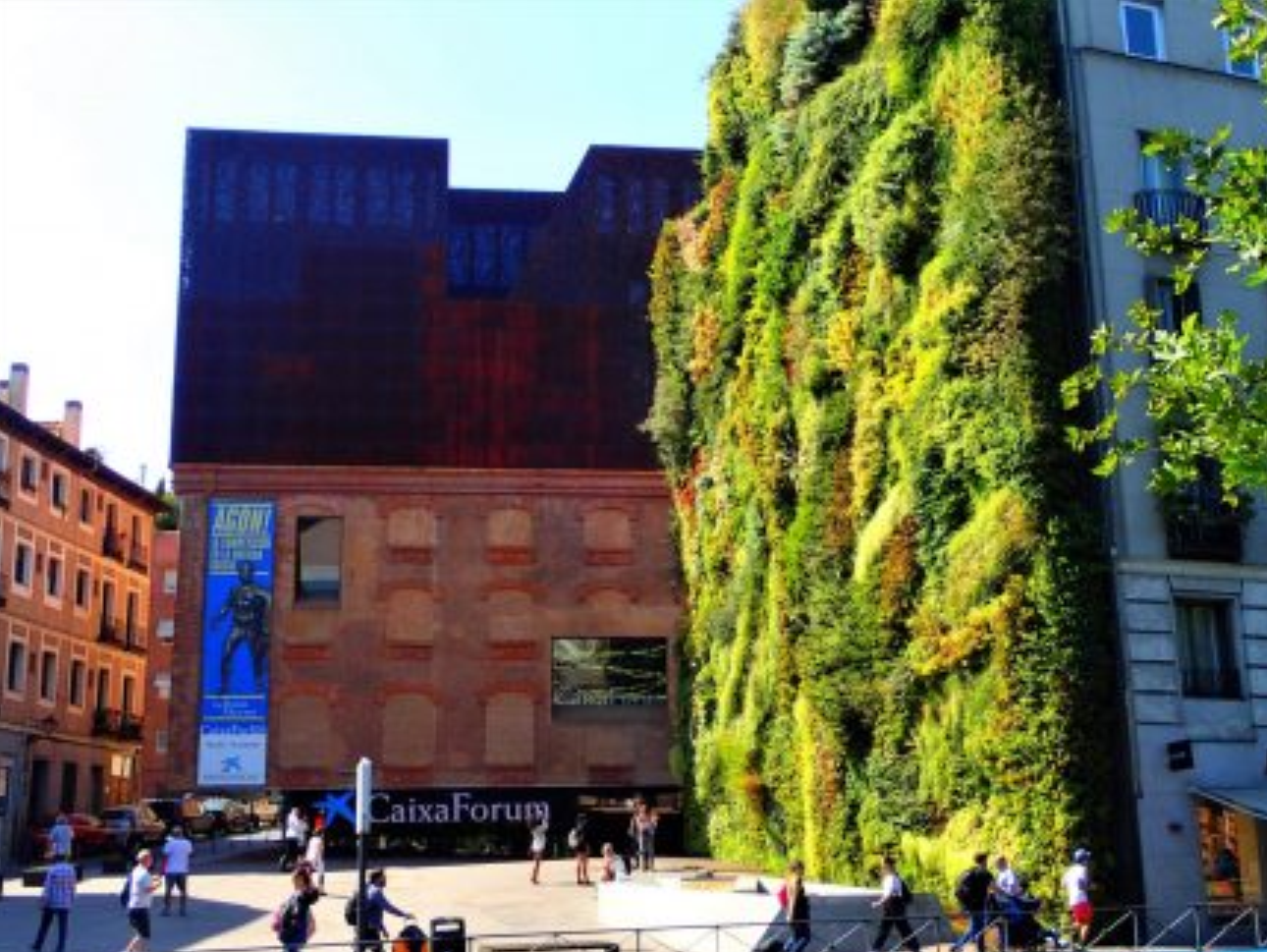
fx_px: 1611
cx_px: 634
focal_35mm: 44
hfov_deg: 42.9
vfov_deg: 32.9
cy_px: 483
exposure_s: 1/320
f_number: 4
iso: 100
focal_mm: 7.86
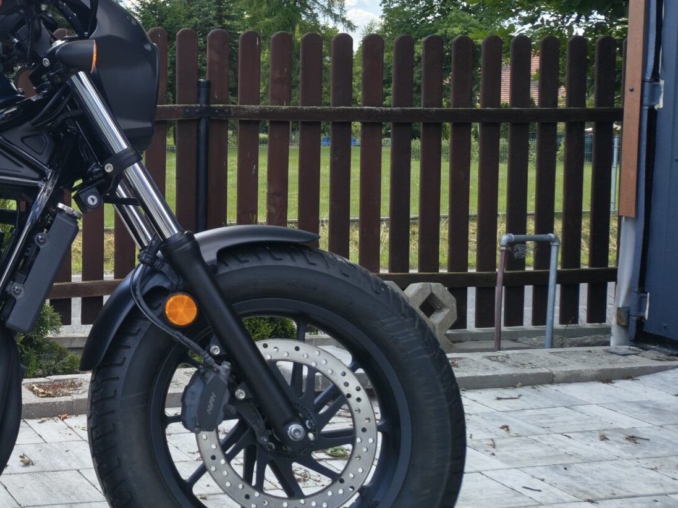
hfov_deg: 30.2
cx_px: -98
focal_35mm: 56
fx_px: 1097
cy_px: 141
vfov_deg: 25.9
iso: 100
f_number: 1.8
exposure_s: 1/359
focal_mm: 5.56
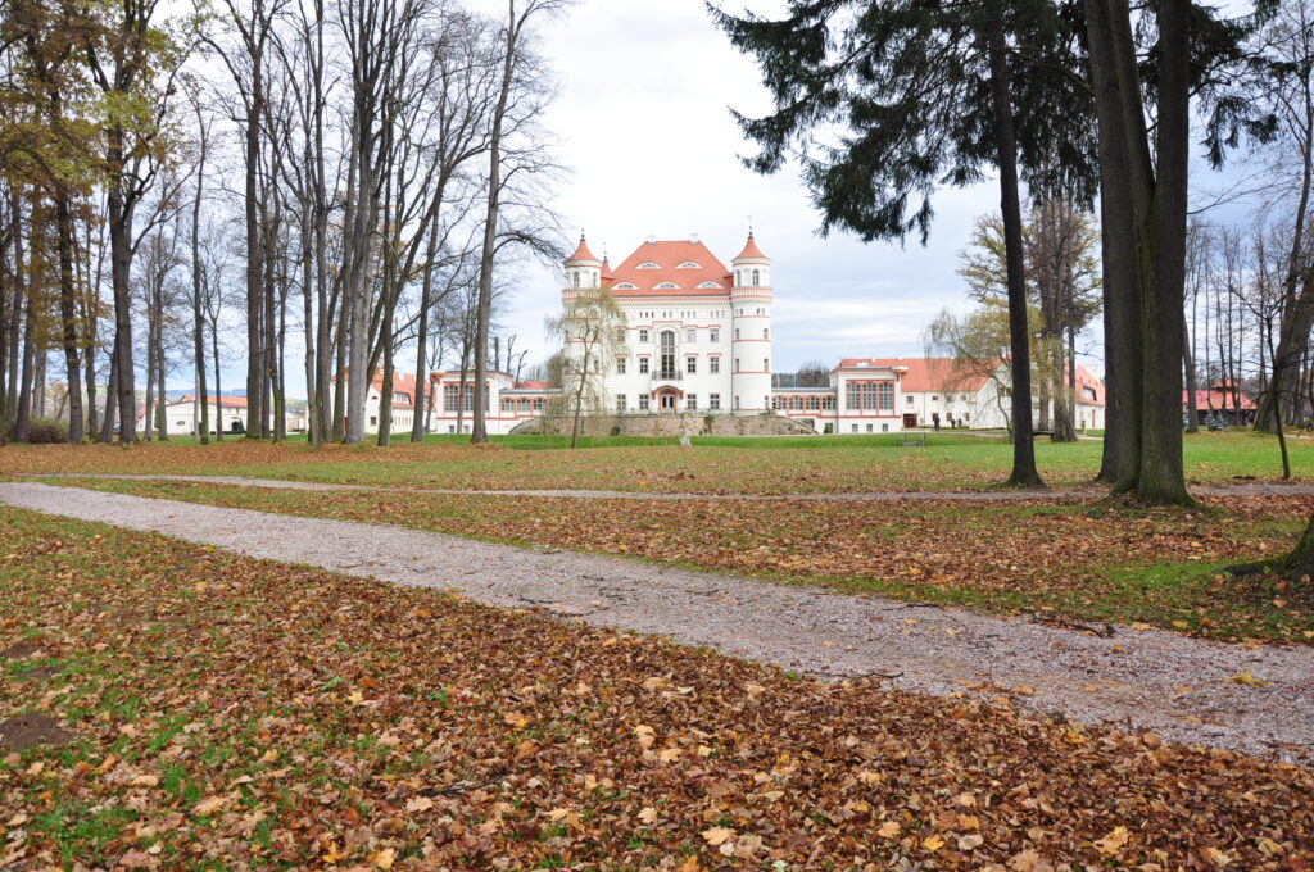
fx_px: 984
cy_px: 436
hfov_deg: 67.4
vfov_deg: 47.8
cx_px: 657
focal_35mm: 27
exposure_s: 1/160
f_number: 6.3
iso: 200
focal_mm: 18
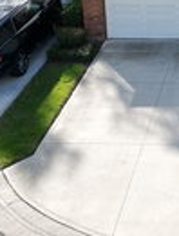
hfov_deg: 17.6
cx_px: 243
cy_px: -9
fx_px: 535
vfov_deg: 23.7
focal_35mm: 78
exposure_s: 1/2500
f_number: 1.7
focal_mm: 6.72
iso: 200
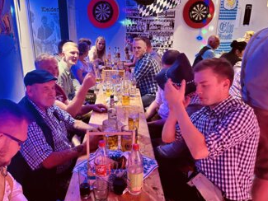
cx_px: 115
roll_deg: +0.2
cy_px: 104
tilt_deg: -19.5
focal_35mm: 32
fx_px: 248
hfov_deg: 56.6
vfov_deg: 44.2
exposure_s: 1/25
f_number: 1.6
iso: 1000
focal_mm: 5.1
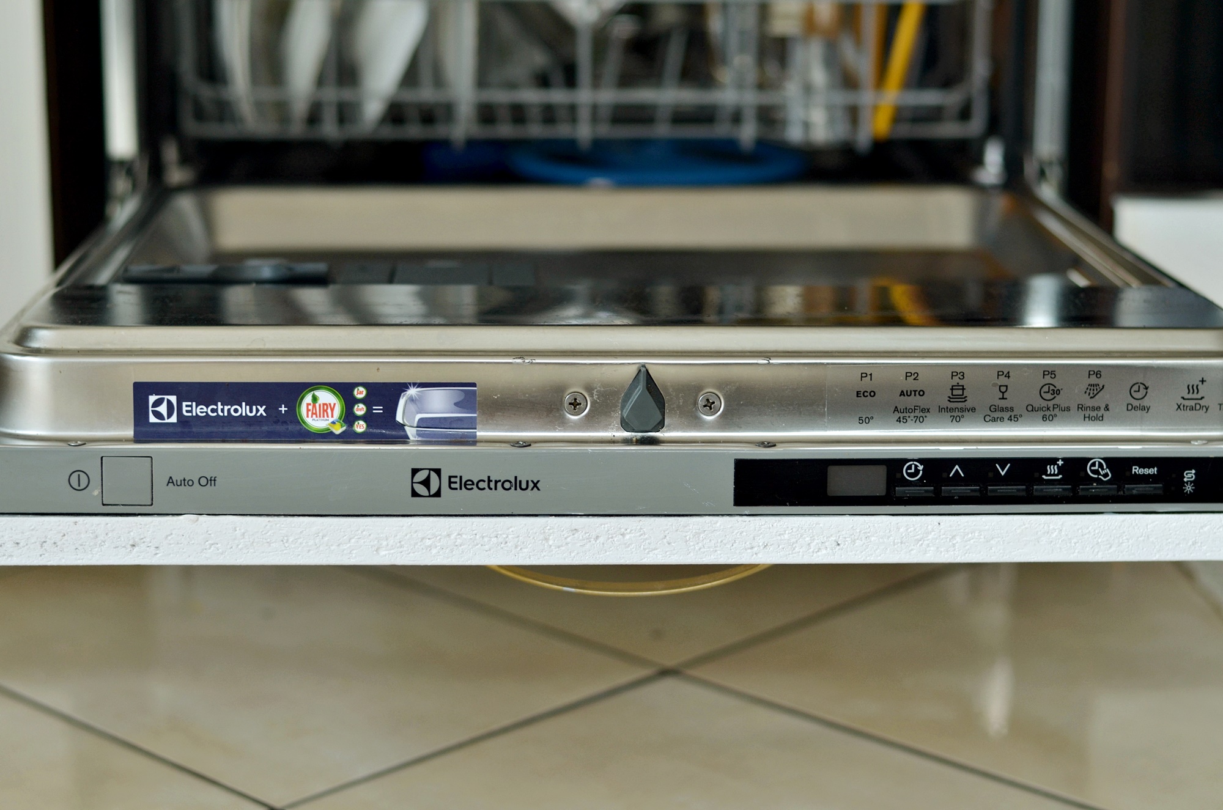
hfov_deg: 27.0
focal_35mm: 75
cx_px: 612
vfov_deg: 18.1
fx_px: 2543
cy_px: 405
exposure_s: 1/100
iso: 250
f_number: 2.8
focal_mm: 50
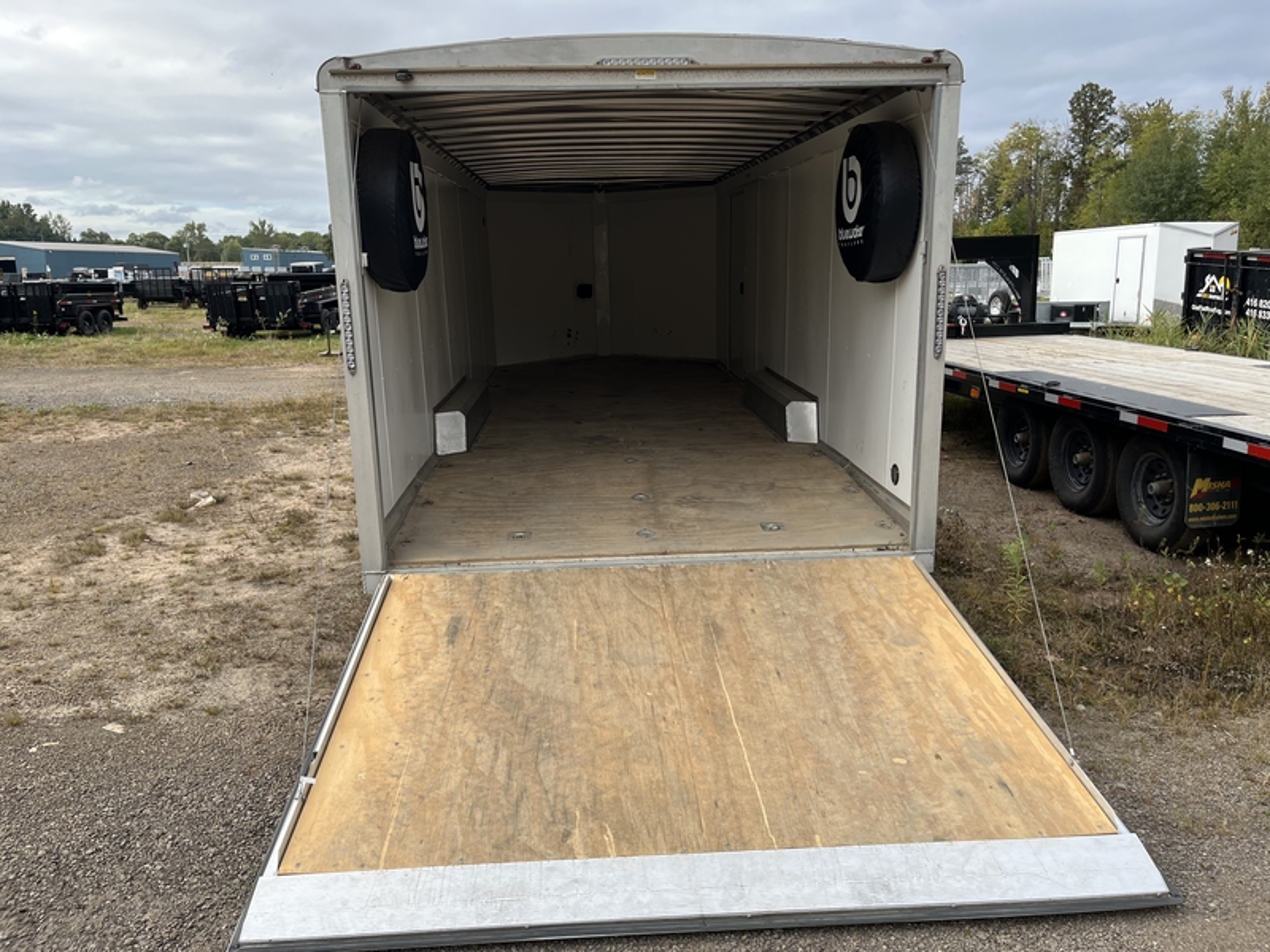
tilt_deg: -8.1
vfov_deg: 53.1
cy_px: 476
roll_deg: +2.3
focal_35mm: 26
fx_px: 954
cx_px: 635
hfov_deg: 67.3
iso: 50
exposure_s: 1/1890
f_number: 1.6
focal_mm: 5.1
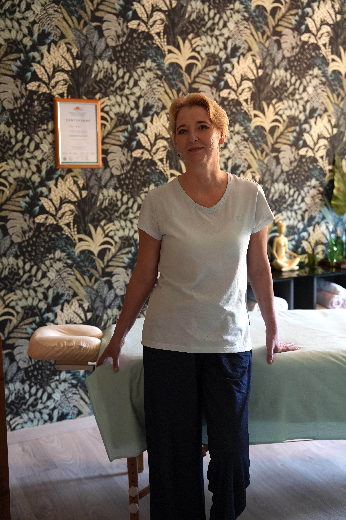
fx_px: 663
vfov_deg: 42.7
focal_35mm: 46
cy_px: 260
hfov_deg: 29.2
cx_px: 173
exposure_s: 1/125
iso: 1600
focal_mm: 46
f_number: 2.8
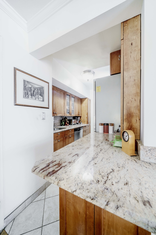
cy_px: 118
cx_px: 78
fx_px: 78
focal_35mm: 12
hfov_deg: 90.0
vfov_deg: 112.6
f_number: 9
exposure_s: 1/1.67
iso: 320
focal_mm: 12
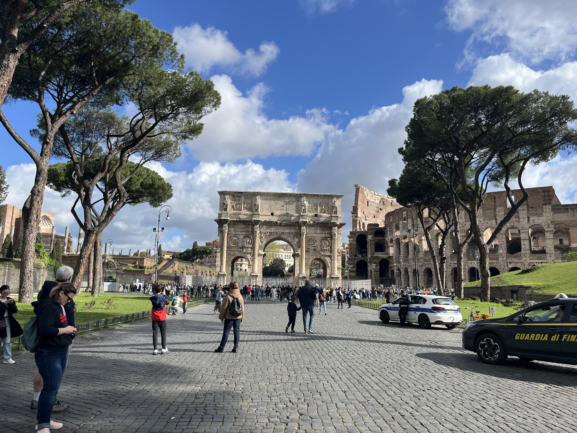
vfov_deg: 53.1
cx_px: 288
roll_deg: -0.2
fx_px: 433
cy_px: 216
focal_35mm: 26
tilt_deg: +7.6
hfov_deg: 67.3
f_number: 1.6
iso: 50
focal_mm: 5.1
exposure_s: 1/3311
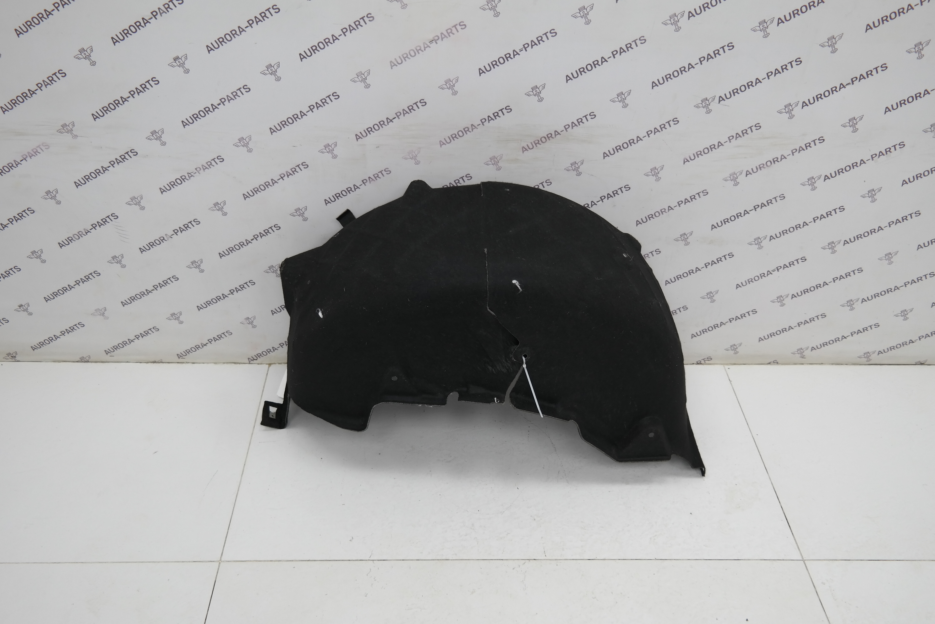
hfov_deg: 63.7
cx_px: 468
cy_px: 312
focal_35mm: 29
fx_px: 753
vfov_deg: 45.0
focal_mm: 19
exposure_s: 1/60
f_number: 3.5
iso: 200
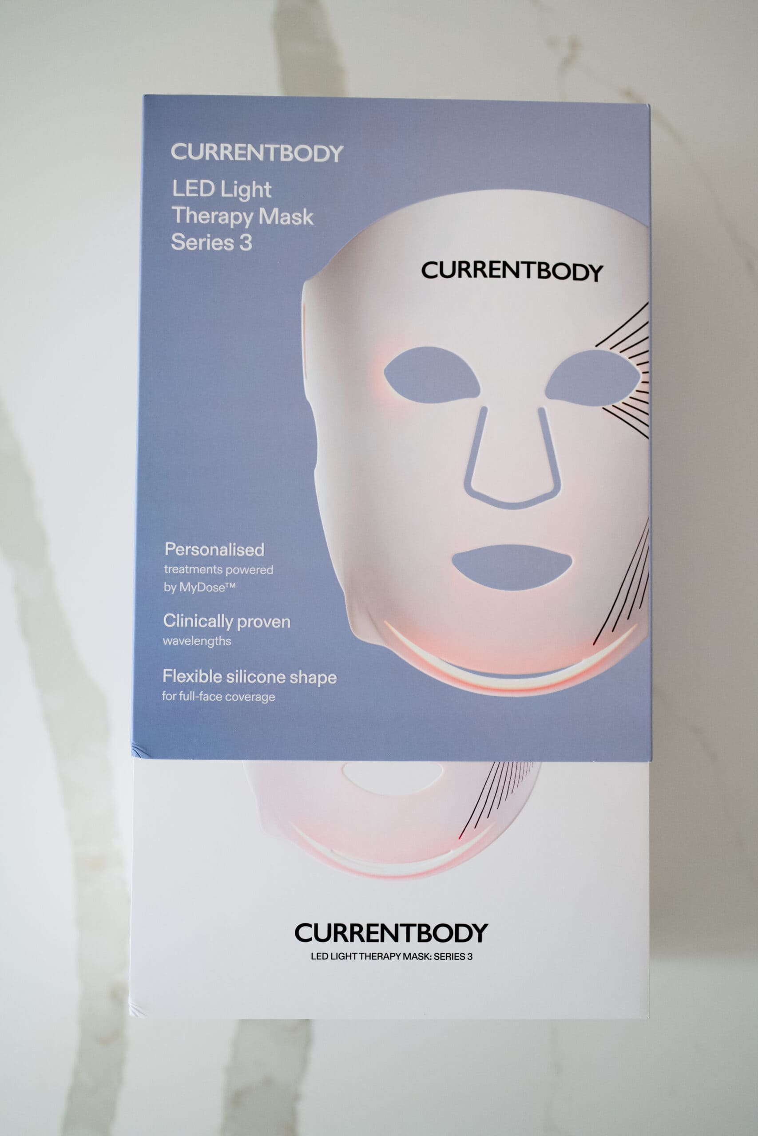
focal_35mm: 50
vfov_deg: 39.6
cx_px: 379
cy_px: 568
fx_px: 1579
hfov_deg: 27.0
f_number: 2.2
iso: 1000
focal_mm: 50
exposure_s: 1/100
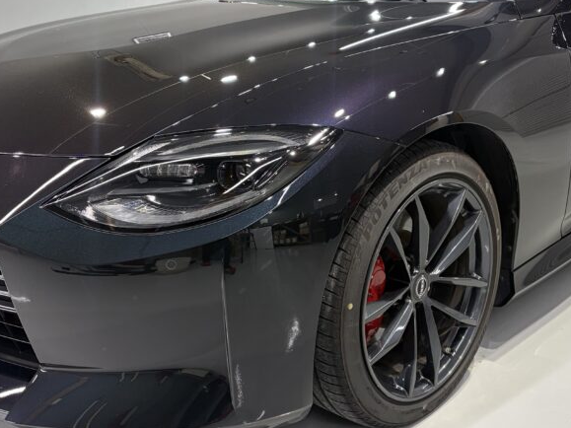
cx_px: 289
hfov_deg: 41.2
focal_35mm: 46
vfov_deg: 31.5
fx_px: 759
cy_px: 193
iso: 125
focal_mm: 5.96
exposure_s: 1/120
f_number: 1.6
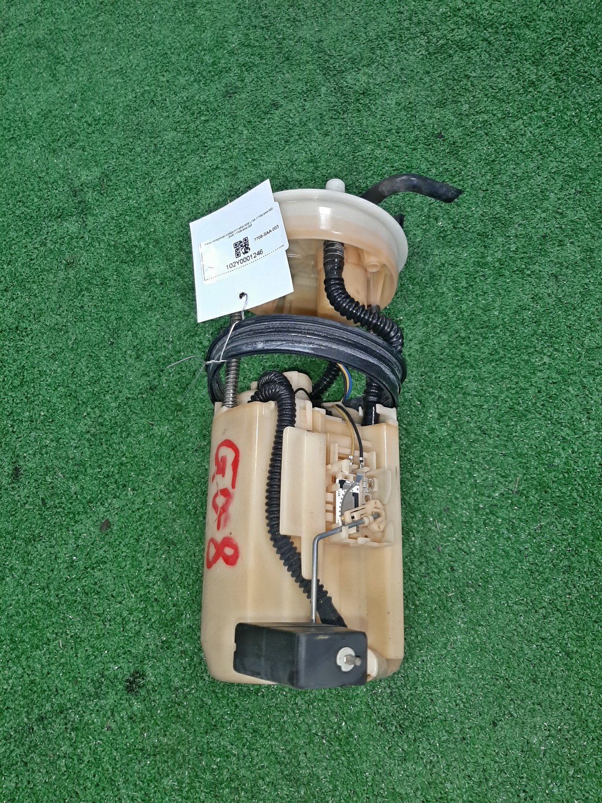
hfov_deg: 53.1
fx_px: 603
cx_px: 301
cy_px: 402
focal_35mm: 26
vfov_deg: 67.3
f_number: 1.7
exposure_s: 1/50
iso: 123
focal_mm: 3.93
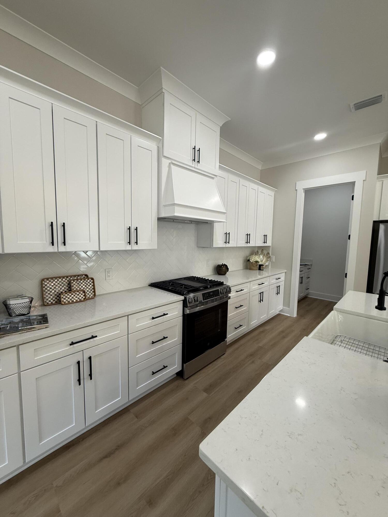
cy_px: 258
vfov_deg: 102.1
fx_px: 209
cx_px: 194
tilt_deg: -4.6
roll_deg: -1.4
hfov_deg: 85.7
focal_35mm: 14
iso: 160
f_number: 2.2
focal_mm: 2.22
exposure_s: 1/120
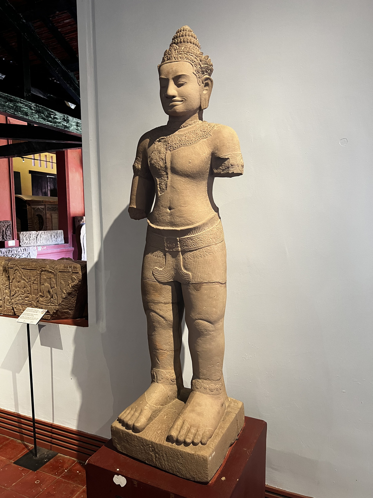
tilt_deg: -4.1
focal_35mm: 26
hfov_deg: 53.1
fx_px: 374
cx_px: 186
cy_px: 249
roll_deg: +0.7
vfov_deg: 67.3
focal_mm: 5.7
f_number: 1.5
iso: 160
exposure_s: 1/60
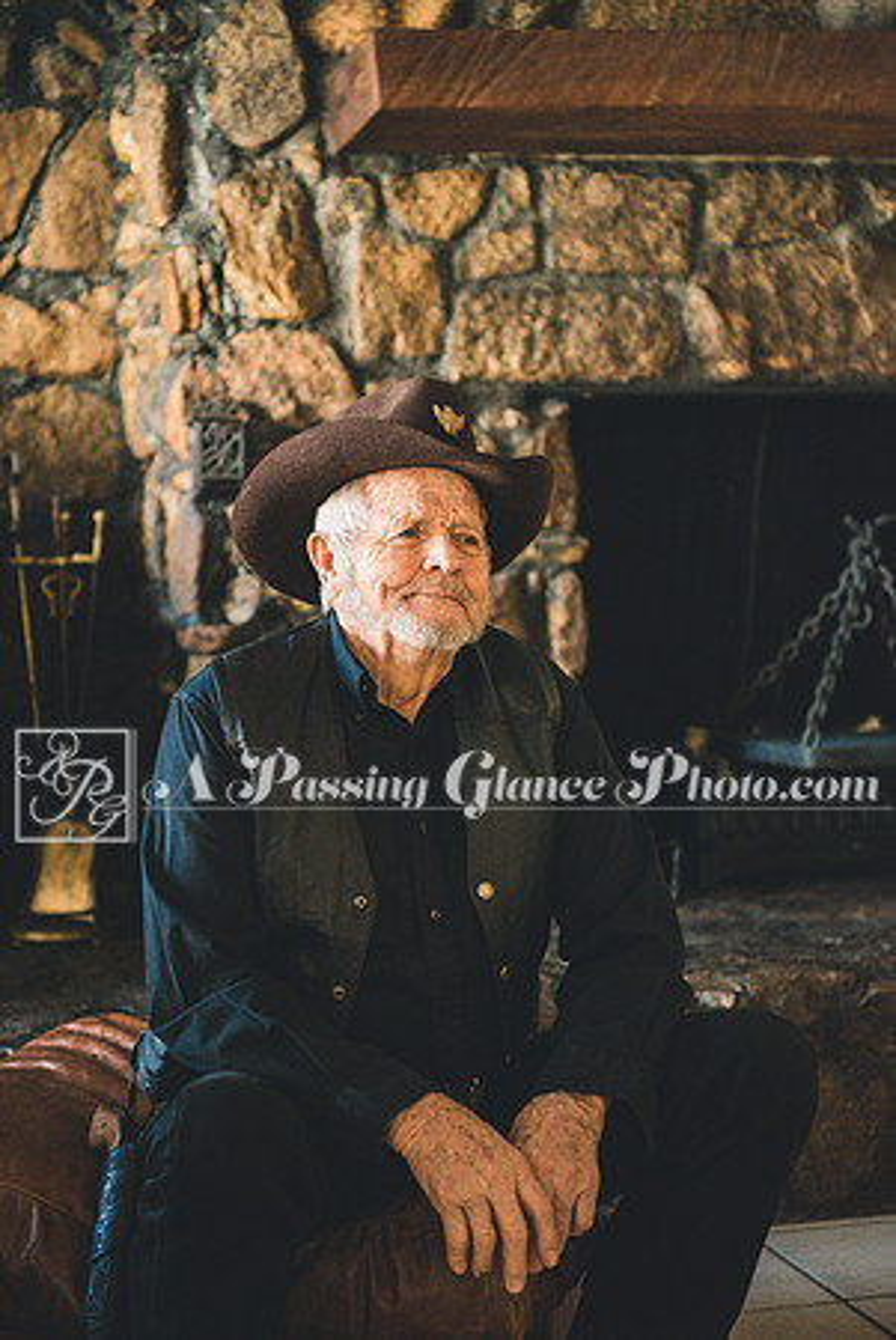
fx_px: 2309
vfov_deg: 32.3
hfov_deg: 22.0
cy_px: 670
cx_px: 448
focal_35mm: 62
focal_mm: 62
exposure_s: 1/125
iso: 12800
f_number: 3.5
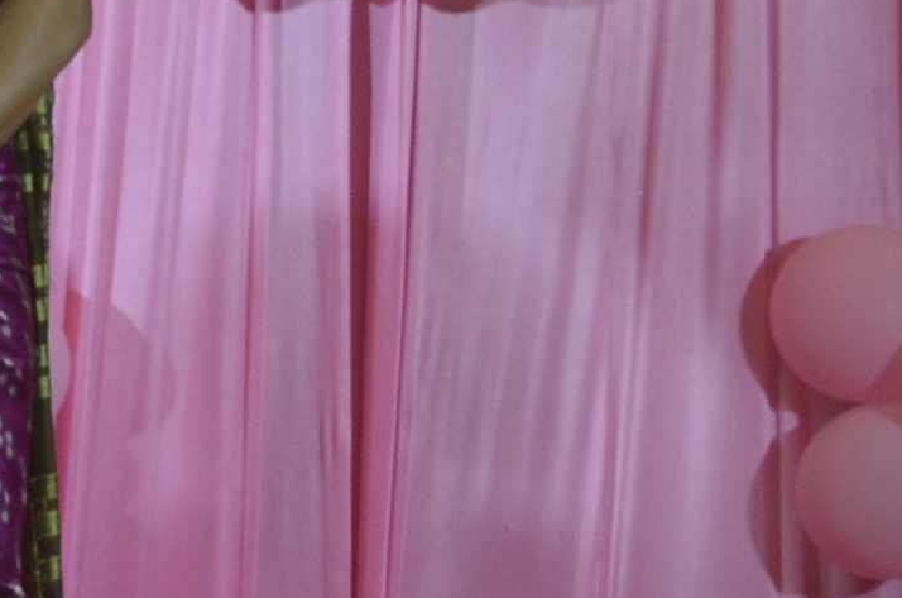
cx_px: -1308
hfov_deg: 7.3
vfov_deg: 5.2
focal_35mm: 264
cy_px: 217
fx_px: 6601
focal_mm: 34
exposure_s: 1/60
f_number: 5
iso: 720
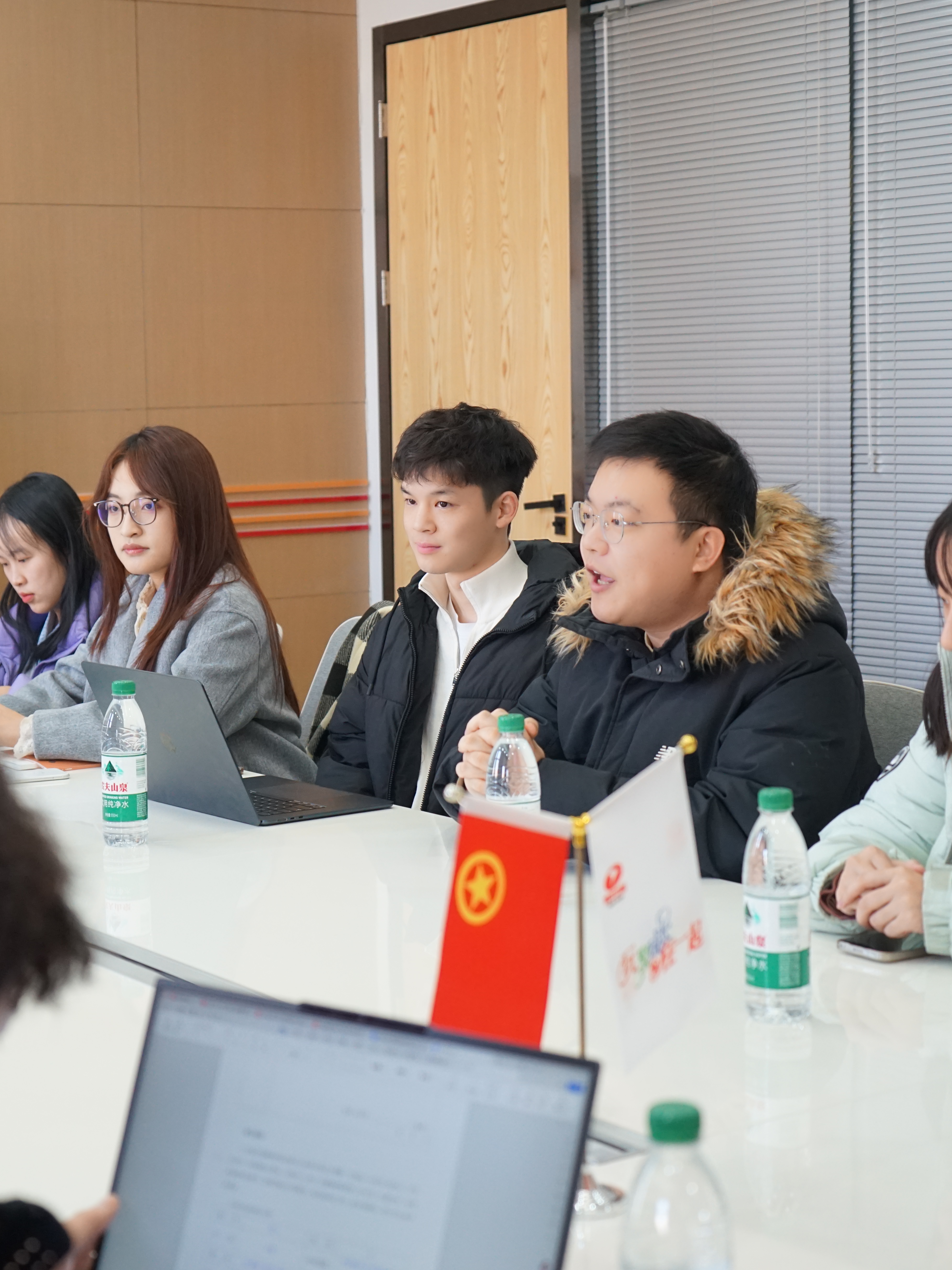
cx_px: 315
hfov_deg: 22.8
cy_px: 630
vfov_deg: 30.3
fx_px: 2347
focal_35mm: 64
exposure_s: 1/160
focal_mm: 44
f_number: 4
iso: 1600
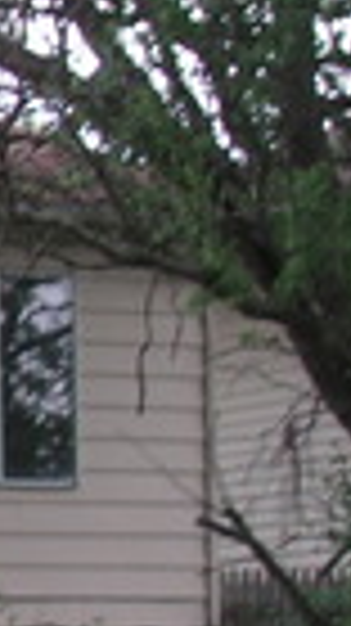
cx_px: -986
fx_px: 3149
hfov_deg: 5.6
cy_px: 500
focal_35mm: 190
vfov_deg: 11.3
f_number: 3.3
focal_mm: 6.3
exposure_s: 1/45
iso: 50
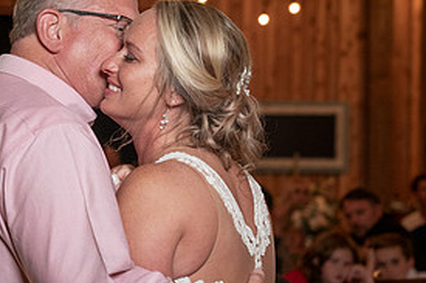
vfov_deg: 8.2
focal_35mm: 168
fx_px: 1987
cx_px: 63
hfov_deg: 12.2
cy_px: 157
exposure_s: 1/200
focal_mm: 70
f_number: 4
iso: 2000
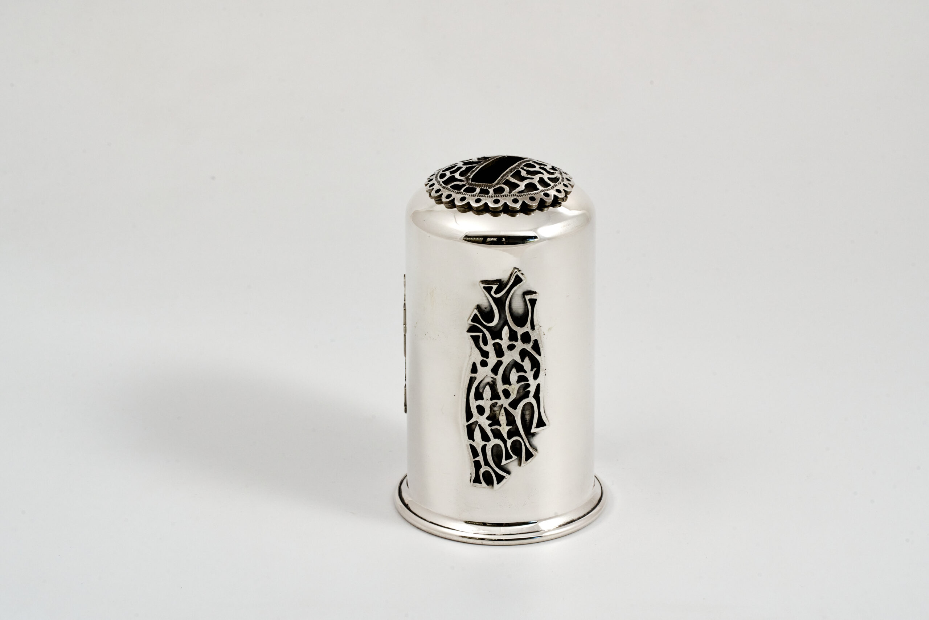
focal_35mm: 100
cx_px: 464
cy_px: 310
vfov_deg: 13.7
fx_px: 2581
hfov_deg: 20.4
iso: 1000
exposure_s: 1/250
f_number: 16
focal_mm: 100
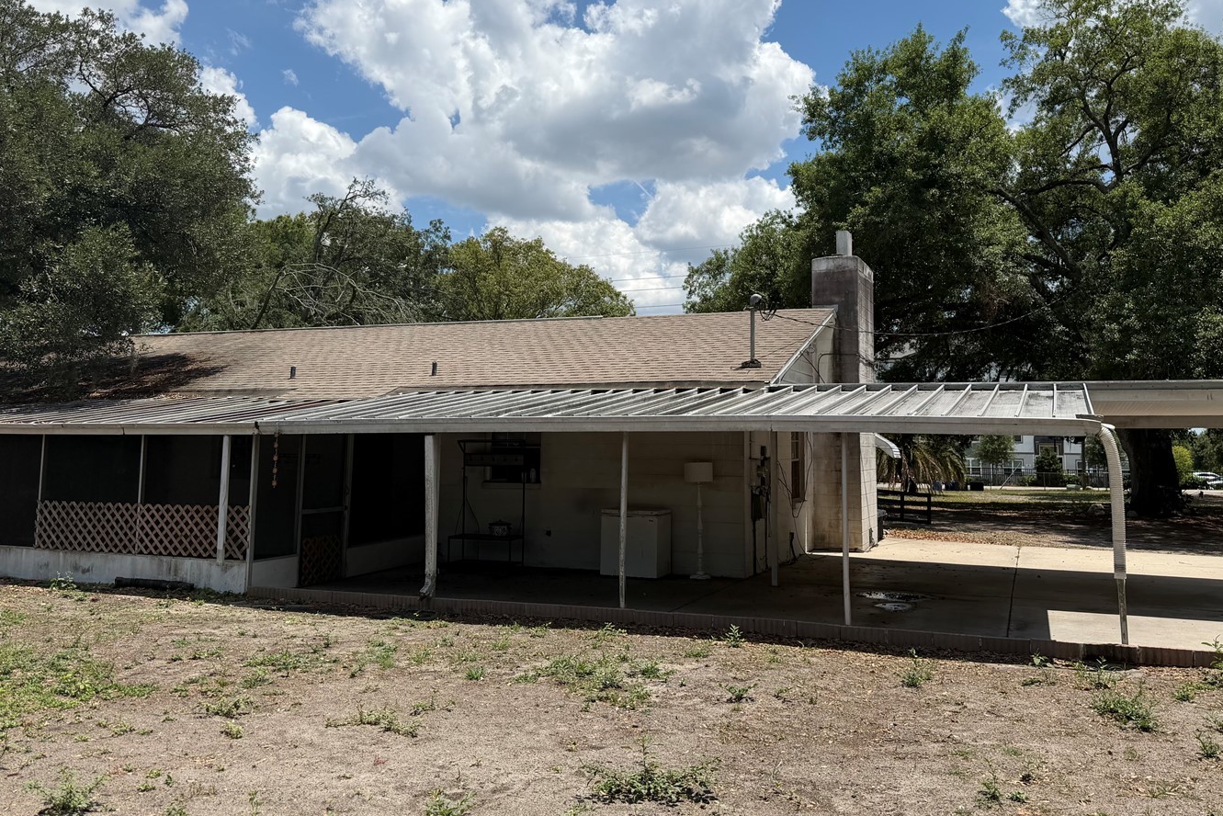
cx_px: 639
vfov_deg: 43.4
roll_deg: -0.9
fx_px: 1019
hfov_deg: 61.9
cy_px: 328
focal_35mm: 30
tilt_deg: +6.6
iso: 80
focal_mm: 6.76
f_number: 1.78
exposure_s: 1/6711
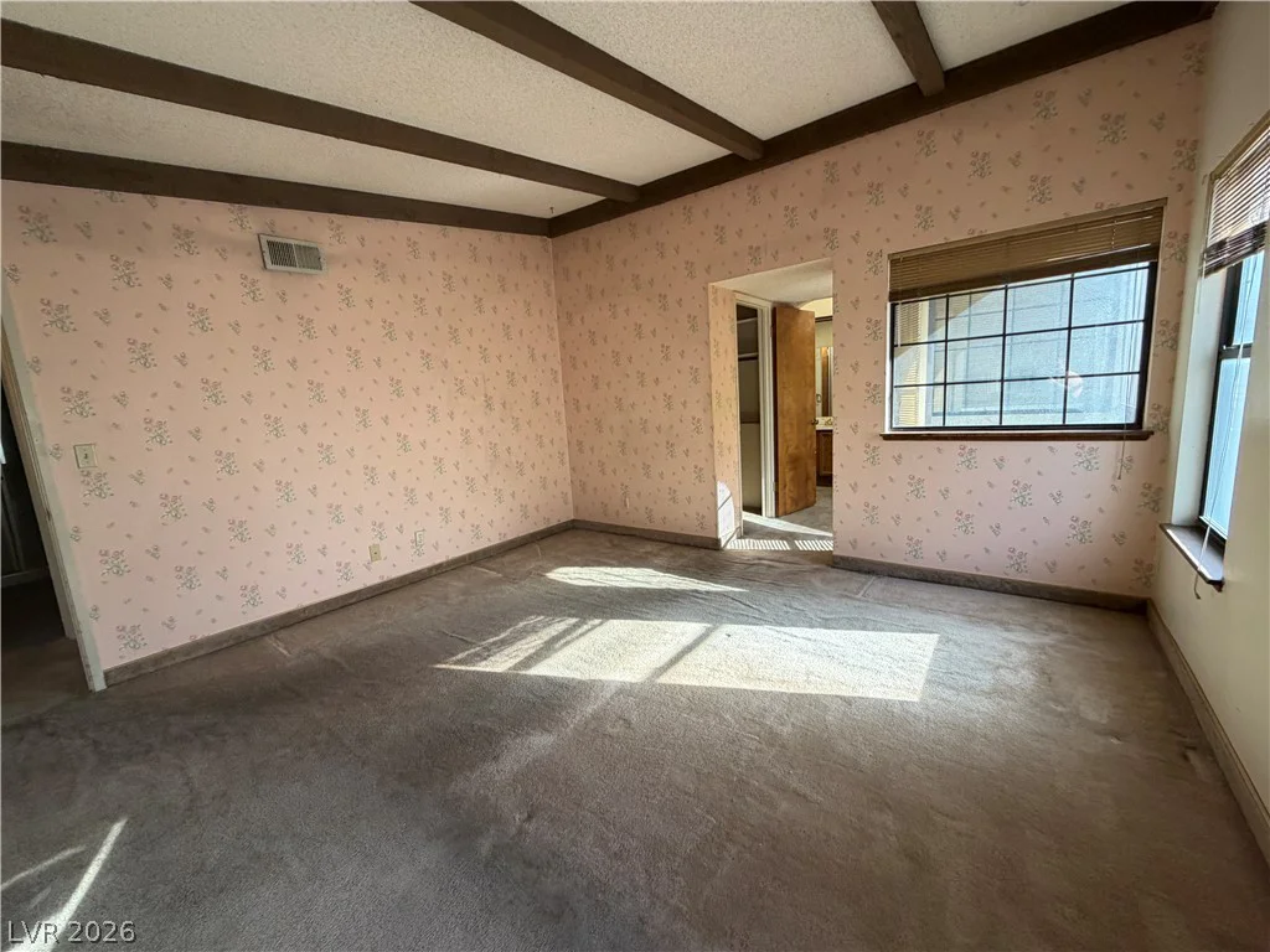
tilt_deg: -8.2
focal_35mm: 14
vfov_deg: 85.7
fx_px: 514
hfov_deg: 102.1
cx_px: 635
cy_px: 476
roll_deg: +4.2
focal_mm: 2.22
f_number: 2.2
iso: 200
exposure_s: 1/121
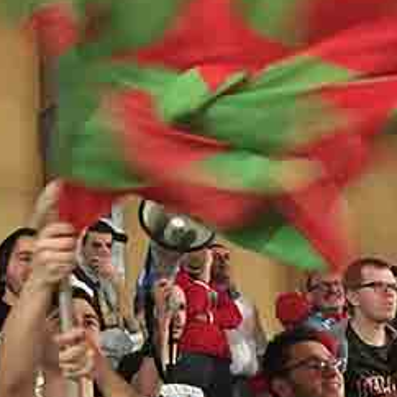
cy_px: 290
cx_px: 66
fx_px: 934
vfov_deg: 23.8
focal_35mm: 72
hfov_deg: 23.5
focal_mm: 4.15
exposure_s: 1/8
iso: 160
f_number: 2.2
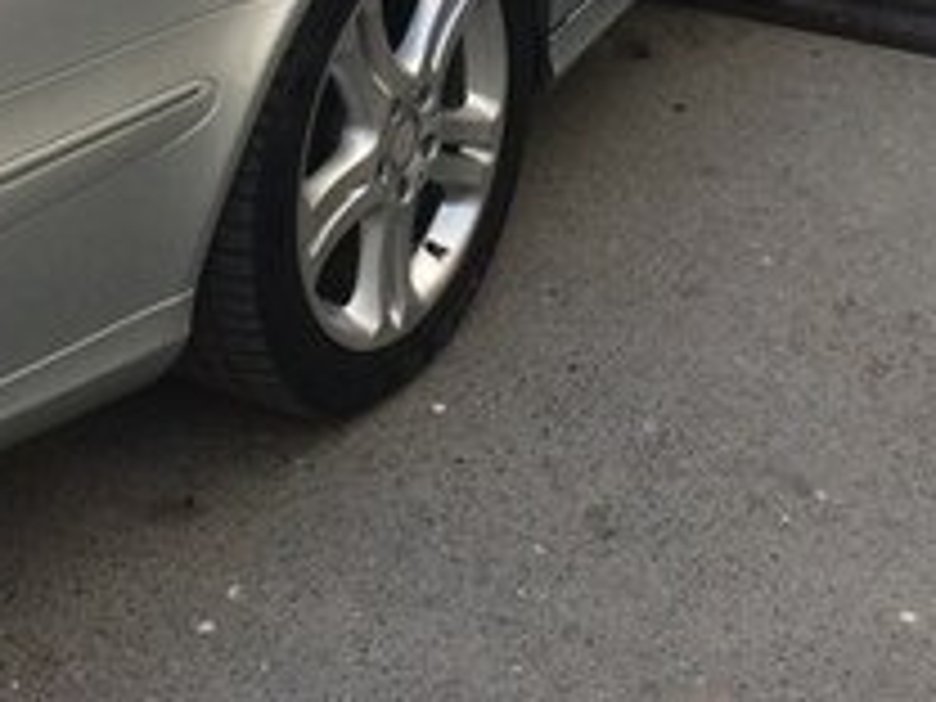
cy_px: -340
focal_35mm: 92
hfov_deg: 21.3
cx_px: 418
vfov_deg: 14.9
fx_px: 2488
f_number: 2.2
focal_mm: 4.15
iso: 32
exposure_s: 1/414
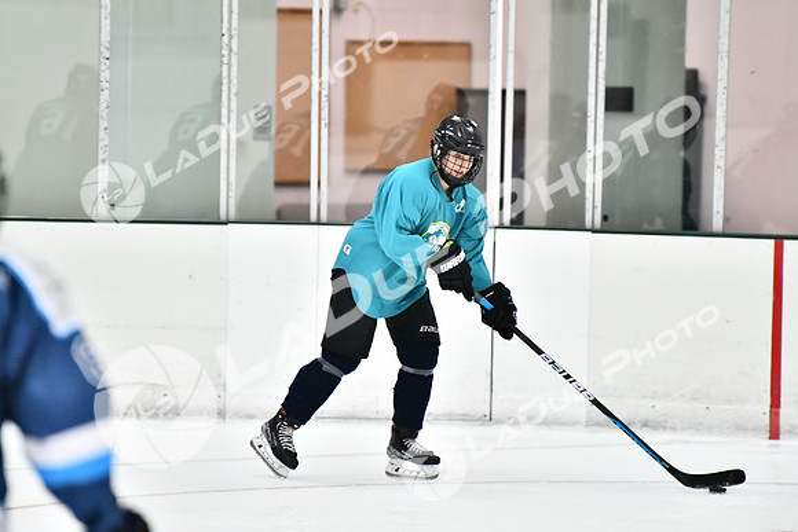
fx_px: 6651
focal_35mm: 300
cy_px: 266
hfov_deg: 6.9
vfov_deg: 4.6
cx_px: 399
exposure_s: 1/1250
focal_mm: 200
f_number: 2.8
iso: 6400
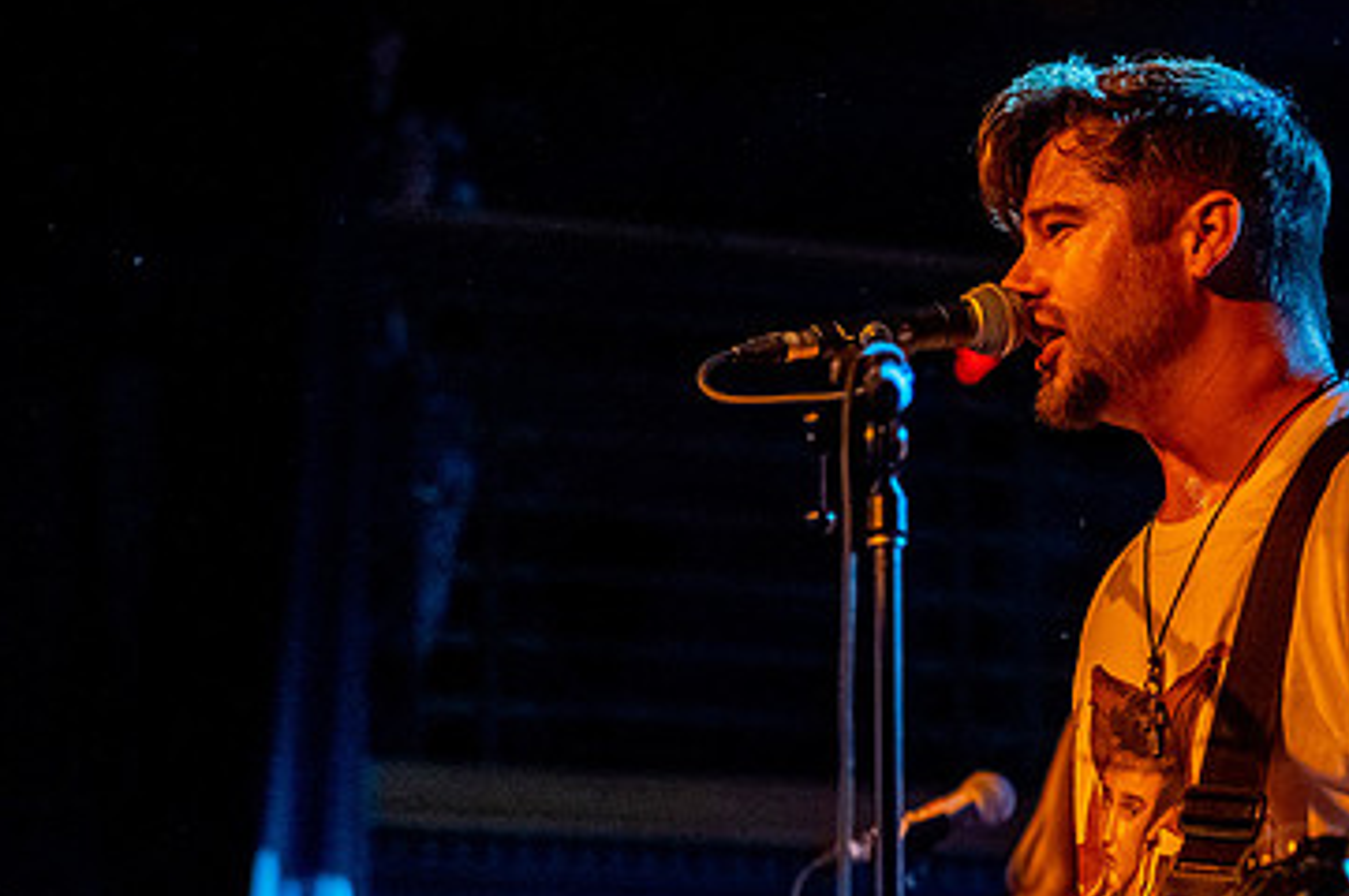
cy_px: 708
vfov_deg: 11.5
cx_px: 876
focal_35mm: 119
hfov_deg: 17.2
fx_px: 4455
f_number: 2.8
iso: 1250
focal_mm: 70
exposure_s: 1/320
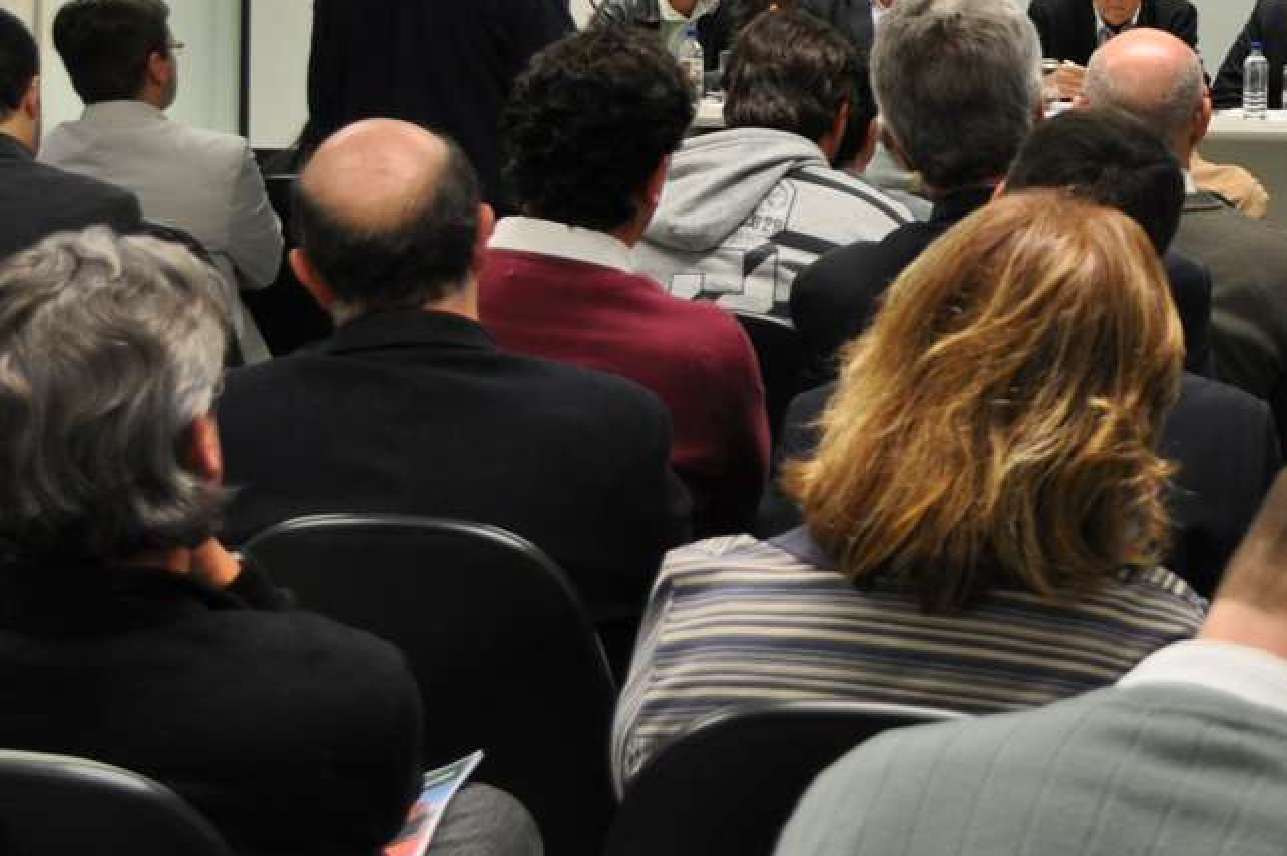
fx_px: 2572
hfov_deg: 27.5
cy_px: 245
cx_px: 1039
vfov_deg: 18.8
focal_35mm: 72
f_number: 4.5
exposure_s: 1/50
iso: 800
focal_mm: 28
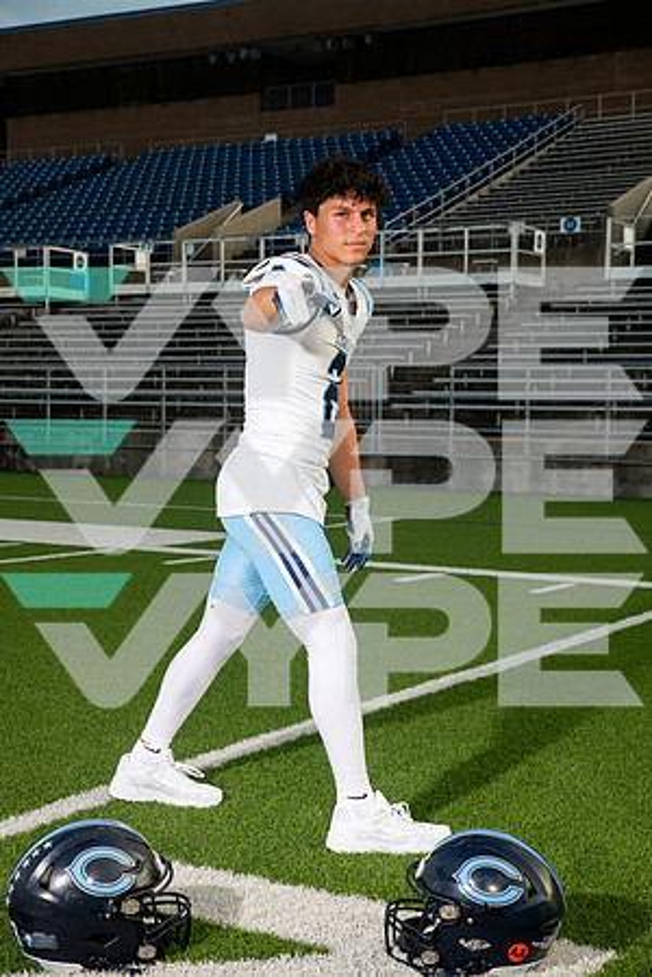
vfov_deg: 35.6
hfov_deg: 24.2
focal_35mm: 56
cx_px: 326
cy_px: 488
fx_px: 1521
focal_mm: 56
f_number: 7.1
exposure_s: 1/320
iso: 160
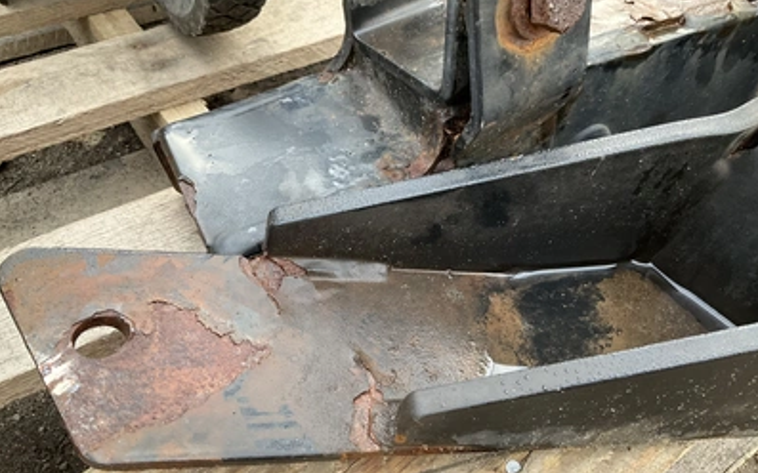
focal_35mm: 31
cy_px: 259
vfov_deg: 40.5
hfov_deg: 61.2
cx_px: 380
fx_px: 640
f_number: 1.8
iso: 64
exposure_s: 1/98
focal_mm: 3
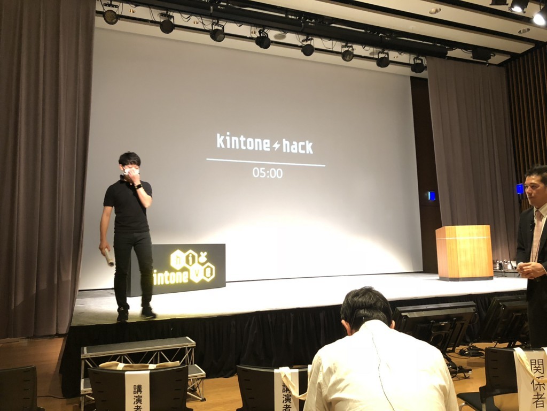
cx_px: 274
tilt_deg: +6.9
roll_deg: +1.5
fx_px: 442
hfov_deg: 63.4
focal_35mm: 28
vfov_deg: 49.7
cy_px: 206
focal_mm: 4
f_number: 1.8
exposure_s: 1/6
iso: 80
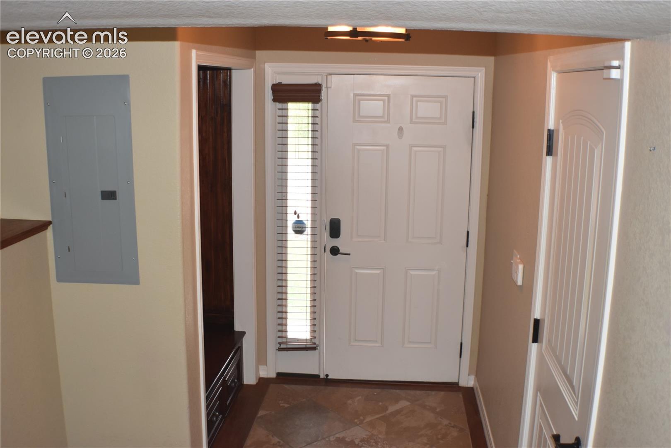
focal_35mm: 48
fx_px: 895
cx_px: 336
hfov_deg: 41.1
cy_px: 224
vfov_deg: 28.1
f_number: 4.5
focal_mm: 32
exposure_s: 1/80
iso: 800
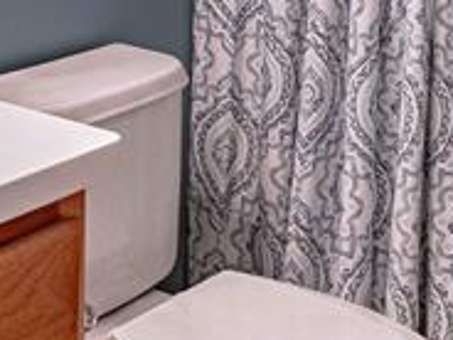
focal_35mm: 91
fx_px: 1191
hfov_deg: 21.4
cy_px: -232
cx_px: 130
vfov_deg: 14.6
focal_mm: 16
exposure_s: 1/500
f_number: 4
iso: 1250
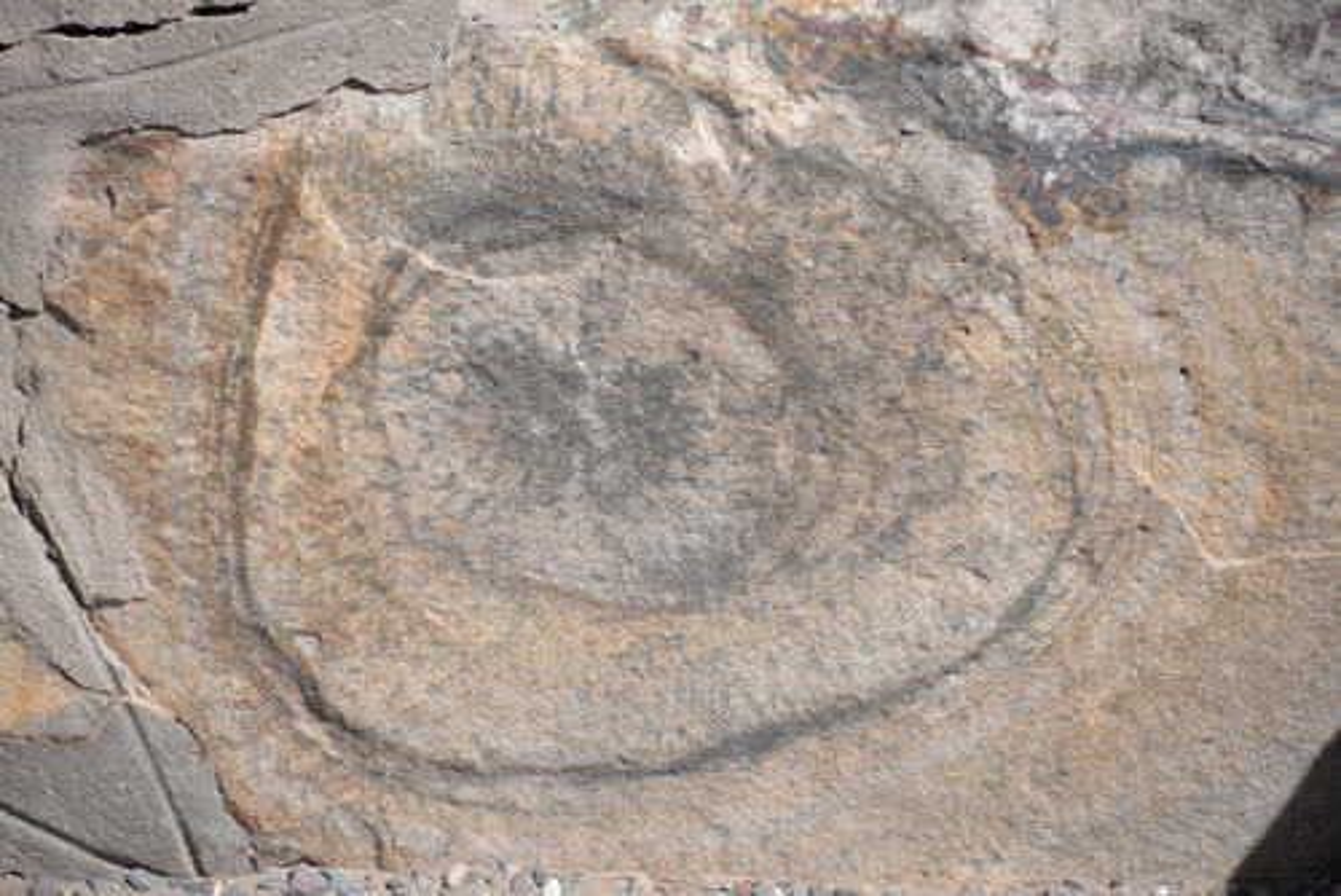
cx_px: 670
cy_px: 448
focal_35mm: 300
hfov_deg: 6.9
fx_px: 11181
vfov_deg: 4.6
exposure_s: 1/800
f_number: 7.1
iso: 200
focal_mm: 300
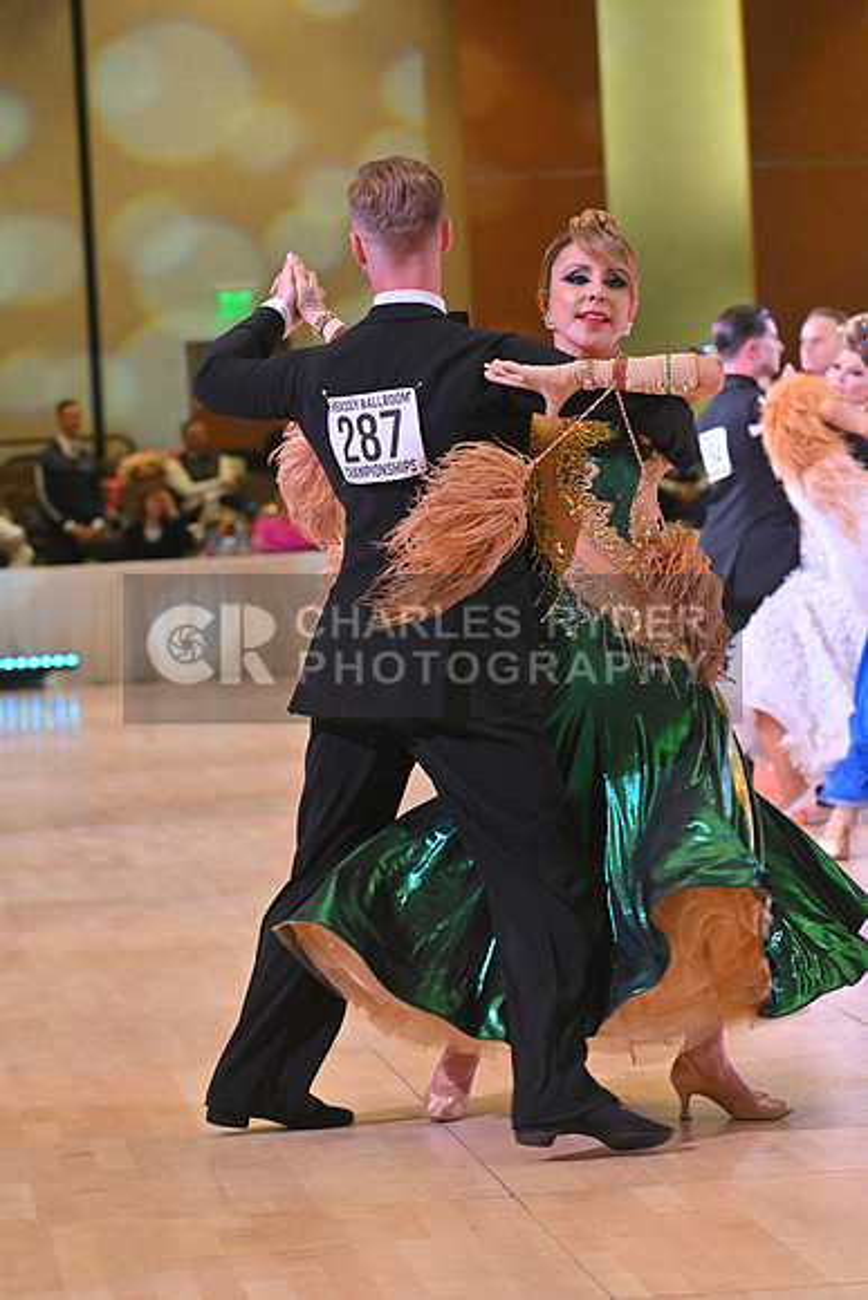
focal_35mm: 122
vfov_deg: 16.8
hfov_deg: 11.2
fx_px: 4409
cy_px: 650
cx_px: 434
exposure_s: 1/400
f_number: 5.6
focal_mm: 122
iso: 5000
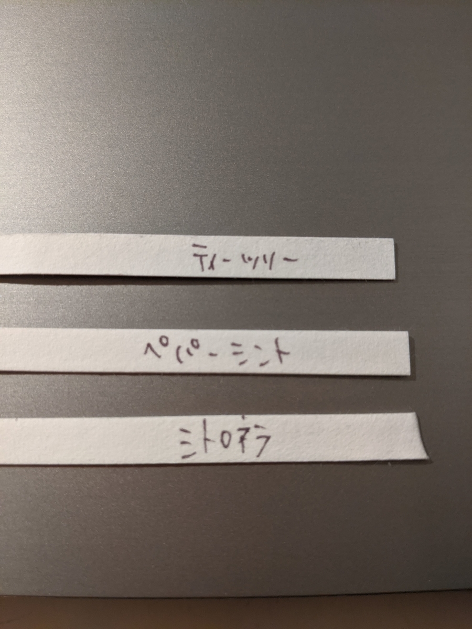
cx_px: 236
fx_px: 491
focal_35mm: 27
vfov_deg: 65.3
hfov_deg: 51.4
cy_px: 314
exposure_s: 1/24
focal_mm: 4.44
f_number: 1.8
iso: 495
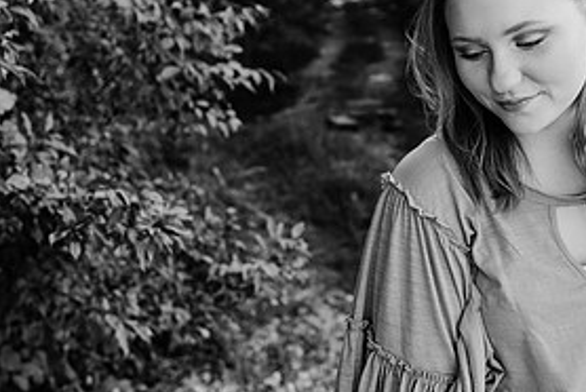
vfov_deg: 26.8
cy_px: 111
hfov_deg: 39.4
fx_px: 815
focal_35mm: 50
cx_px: 356
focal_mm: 24
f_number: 2.8
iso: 250
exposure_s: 1/800
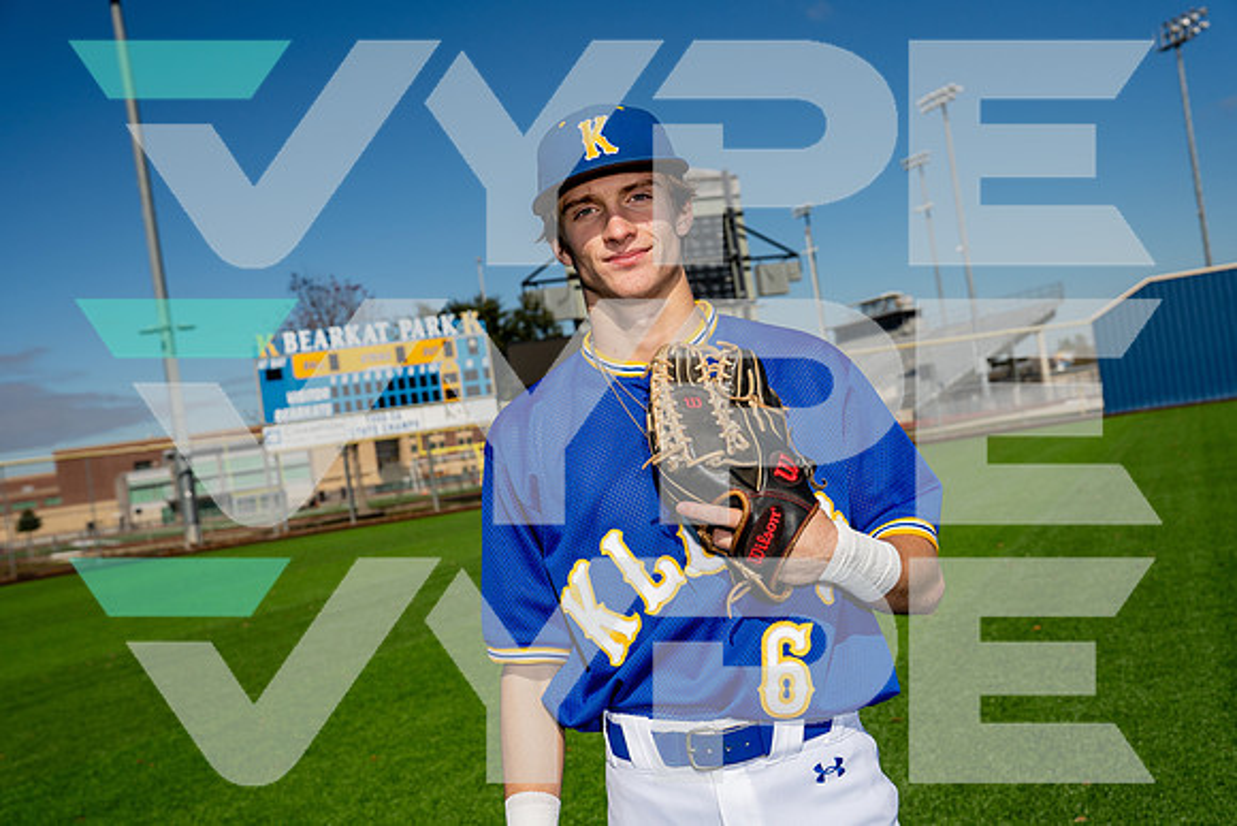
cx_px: 618
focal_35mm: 42
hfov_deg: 46.4
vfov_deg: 31.9
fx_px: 1443
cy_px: 413
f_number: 5.6
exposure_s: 1/2000
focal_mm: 42
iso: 100
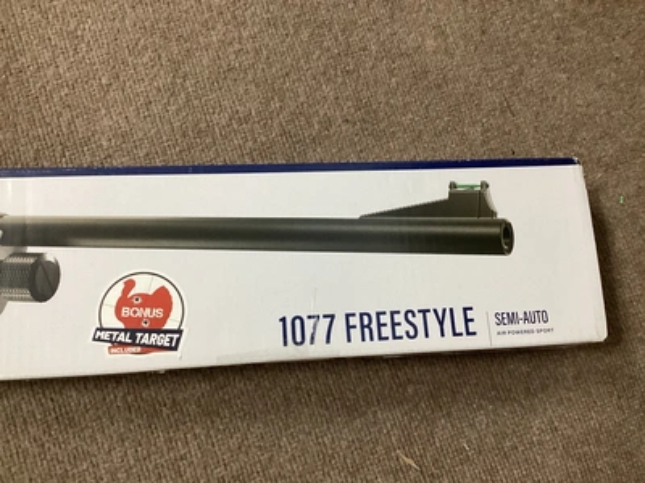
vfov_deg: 45.4
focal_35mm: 31
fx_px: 578
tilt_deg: -77.2
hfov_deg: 58.4
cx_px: 322
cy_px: 242
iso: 320
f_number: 2.4
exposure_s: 1/60
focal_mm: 3.3
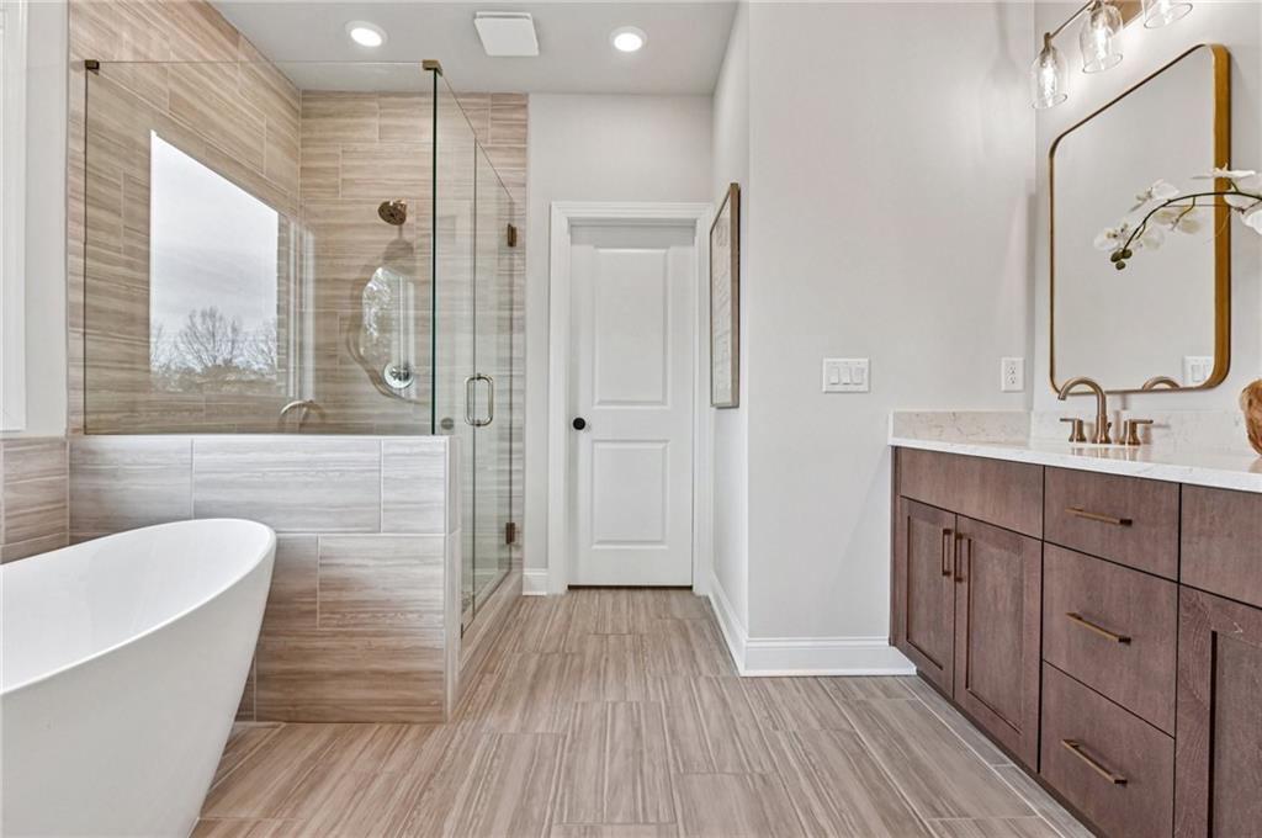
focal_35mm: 16
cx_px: 631
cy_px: 419
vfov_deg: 73.6
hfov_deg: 96.8
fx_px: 560
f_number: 8
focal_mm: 16
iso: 400
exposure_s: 1/100
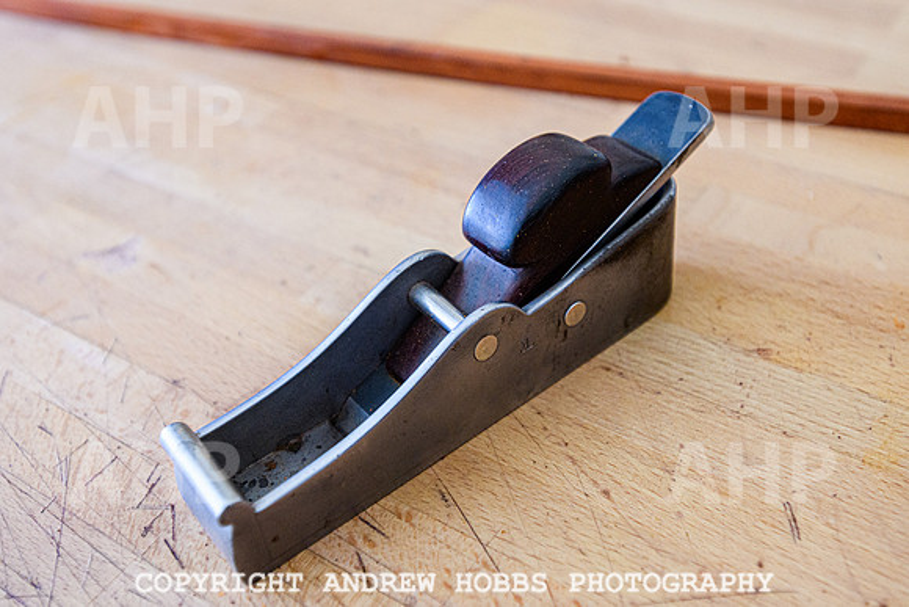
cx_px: 488
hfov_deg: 48.1
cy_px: 259
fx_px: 1018
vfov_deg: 33.1
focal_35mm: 40
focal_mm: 28
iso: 800
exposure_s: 1/160
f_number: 3.5
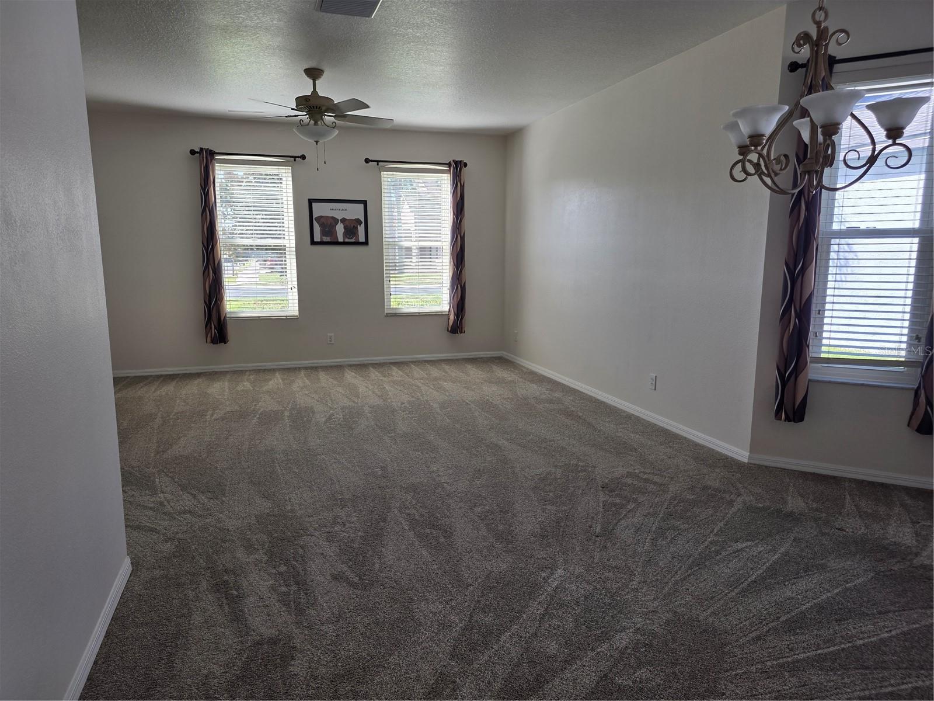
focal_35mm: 23
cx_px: 467
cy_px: 350
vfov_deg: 58.9
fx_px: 621
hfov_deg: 73.9
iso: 50
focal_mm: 6.25
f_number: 1.7
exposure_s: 1/180
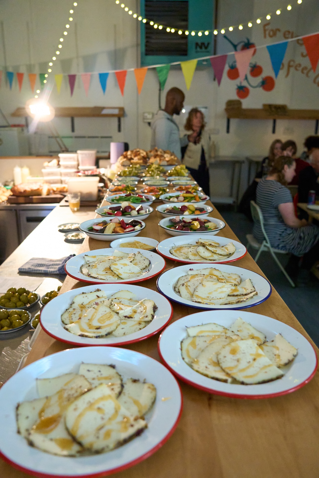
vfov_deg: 61.9
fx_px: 399
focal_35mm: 30
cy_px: 239
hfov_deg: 43.6
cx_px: 160
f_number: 4.5
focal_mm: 30
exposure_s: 1/125
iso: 8000
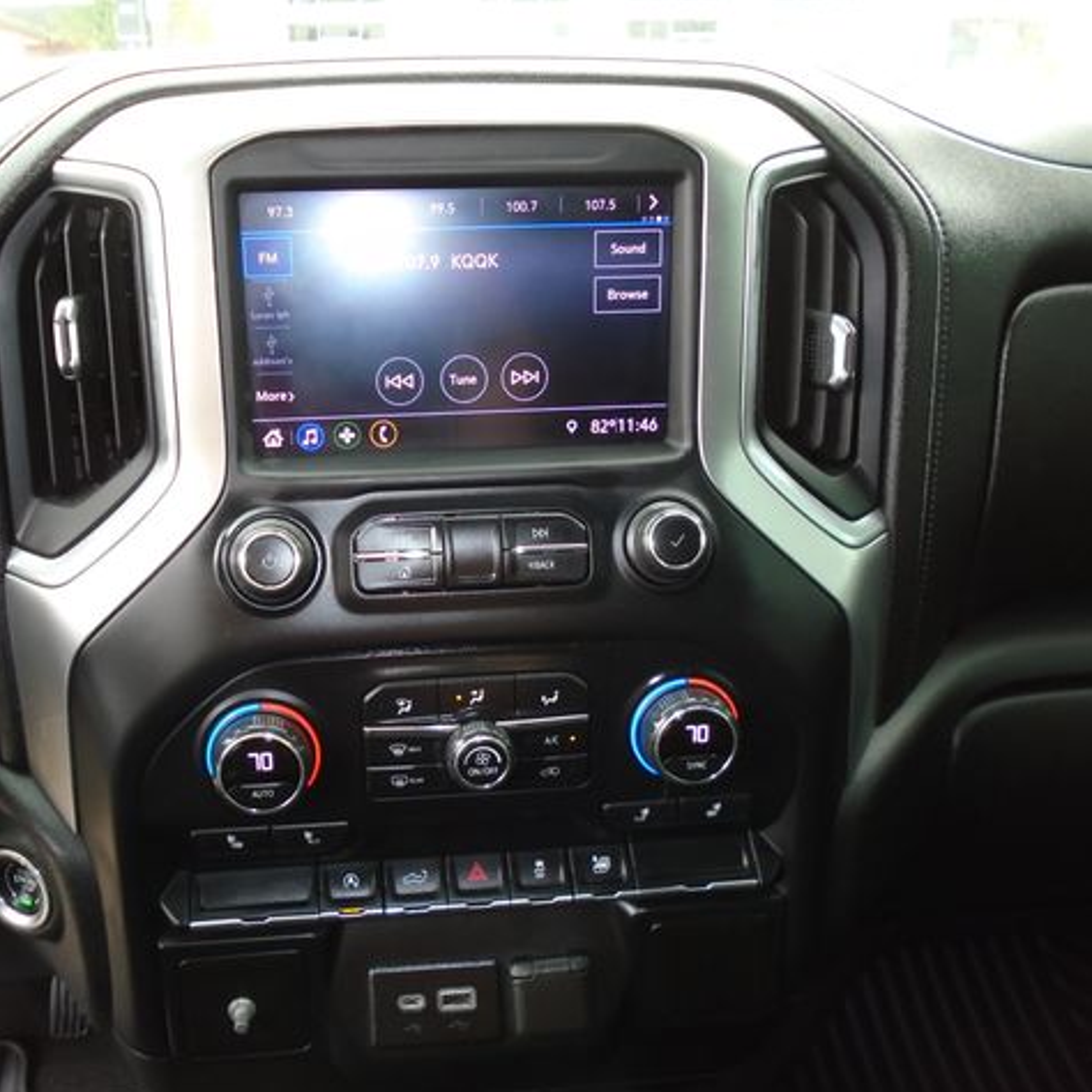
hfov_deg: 52.2
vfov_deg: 52.5
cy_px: 548
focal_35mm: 31
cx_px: 440
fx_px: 1106
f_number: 3.2
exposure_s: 1/30
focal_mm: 4.6
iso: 200
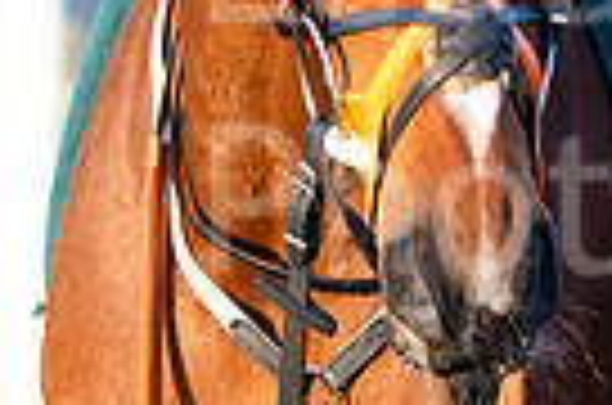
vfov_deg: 1.6
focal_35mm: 834
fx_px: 14145
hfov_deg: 2.5
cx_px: 681
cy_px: -83
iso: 320
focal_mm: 180
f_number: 3.5
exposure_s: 1/500
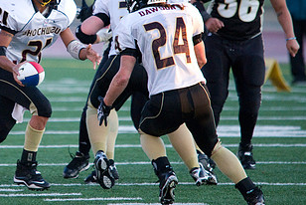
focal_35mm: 940
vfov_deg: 1.5
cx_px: 41
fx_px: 7997
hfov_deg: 2.2
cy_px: 49
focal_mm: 500
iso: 9000
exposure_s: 1/1000
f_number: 6.3
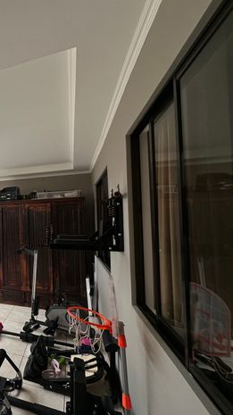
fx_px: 231
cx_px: -42
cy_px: 213
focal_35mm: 21
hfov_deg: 39.7
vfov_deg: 83.9
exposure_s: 1/99
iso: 64
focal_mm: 2.22
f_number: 2.2
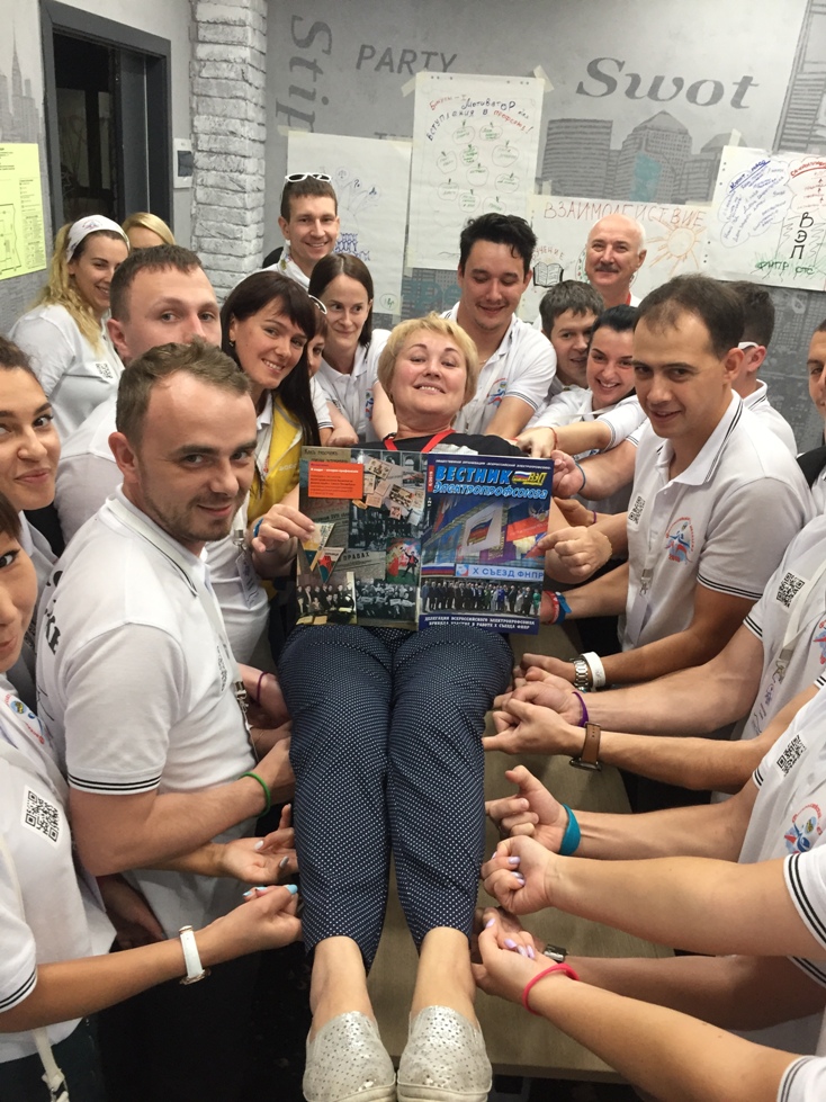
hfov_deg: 48.2
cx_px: 413
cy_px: 551
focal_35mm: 29
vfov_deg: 61.7
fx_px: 923
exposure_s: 1/33
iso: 64
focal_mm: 4.15
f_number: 2.2
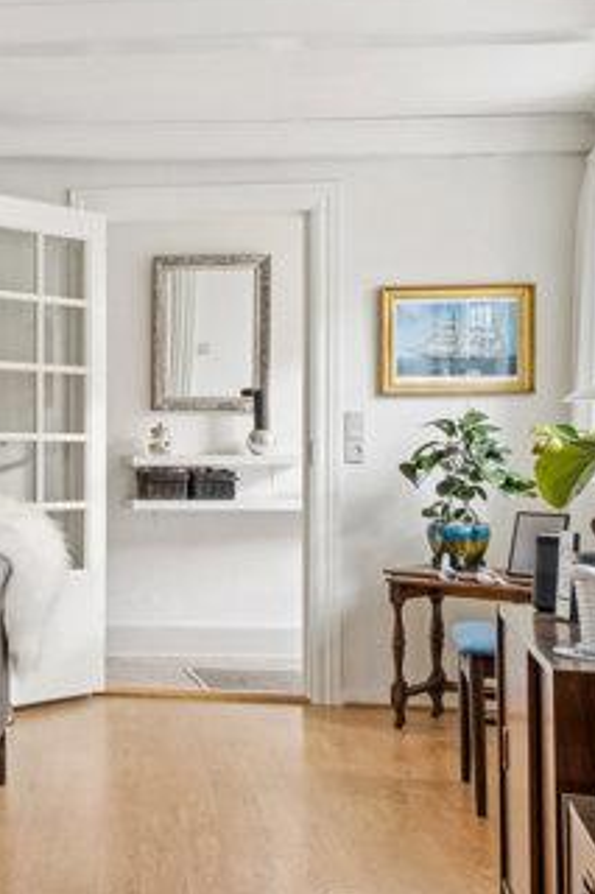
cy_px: 437
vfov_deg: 35.5
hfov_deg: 20.4
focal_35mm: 56
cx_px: -316
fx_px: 1396
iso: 200
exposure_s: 1/6
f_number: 8
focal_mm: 15
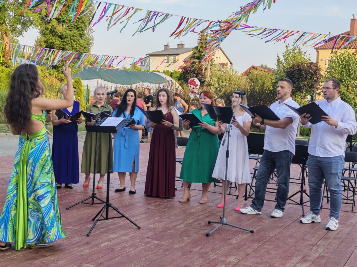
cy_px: 134
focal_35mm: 46
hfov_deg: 41.2
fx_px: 474
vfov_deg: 31.5
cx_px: 178
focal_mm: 6.55
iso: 50
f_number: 1.6
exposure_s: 1/670
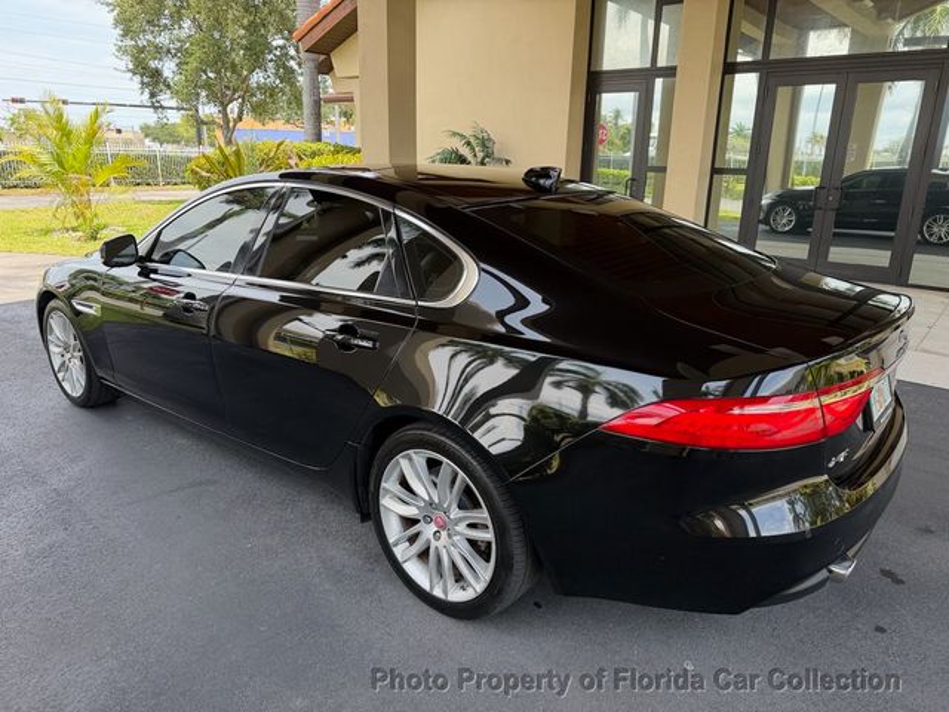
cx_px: 474
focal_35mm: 24
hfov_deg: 71.6
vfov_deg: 56.8
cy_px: 356
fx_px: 658
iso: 100
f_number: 1.78
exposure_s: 1/501
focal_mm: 6.76
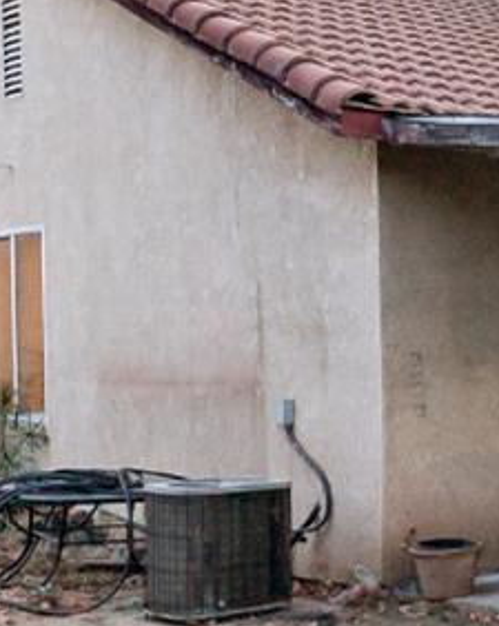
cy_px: 355
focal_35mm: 70
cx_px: 1175
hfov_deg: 14.7
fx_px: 1294
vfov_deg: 27.1
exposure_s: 1/160
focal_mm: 14
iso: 1250
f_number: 2.8
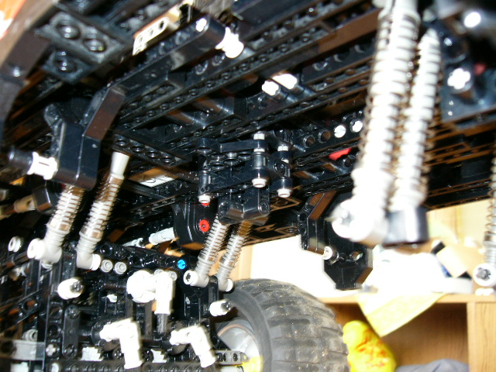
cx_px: 248
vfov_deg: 40.7
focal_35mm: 35
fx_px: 502
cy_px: 186
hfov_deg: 52.6
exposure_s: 1/1.6
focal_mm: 5.8
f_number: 2.8
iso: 100
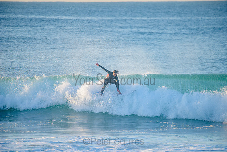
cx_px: 114
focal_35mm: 500
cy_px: 76
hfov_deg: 4.1
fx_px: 3153
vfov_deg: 2.8
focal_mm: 500
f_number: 5.6
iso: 400
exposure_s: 1/1250
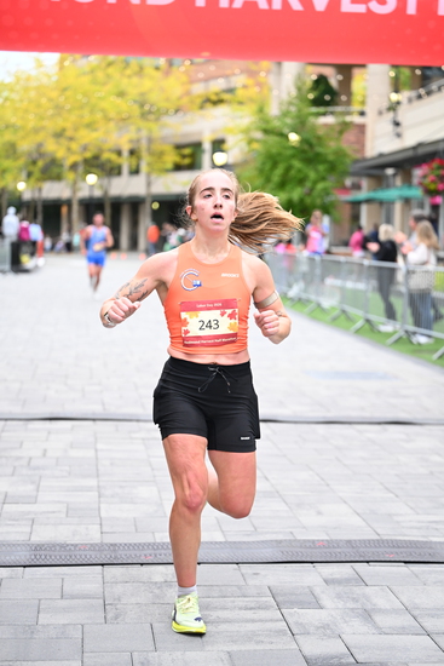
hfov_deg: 19.5
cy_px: 333
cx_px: 222
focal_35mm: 70
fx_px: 1294
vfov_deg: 28.8
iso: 1600
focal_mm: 70
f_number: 2.8
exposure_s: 1/800
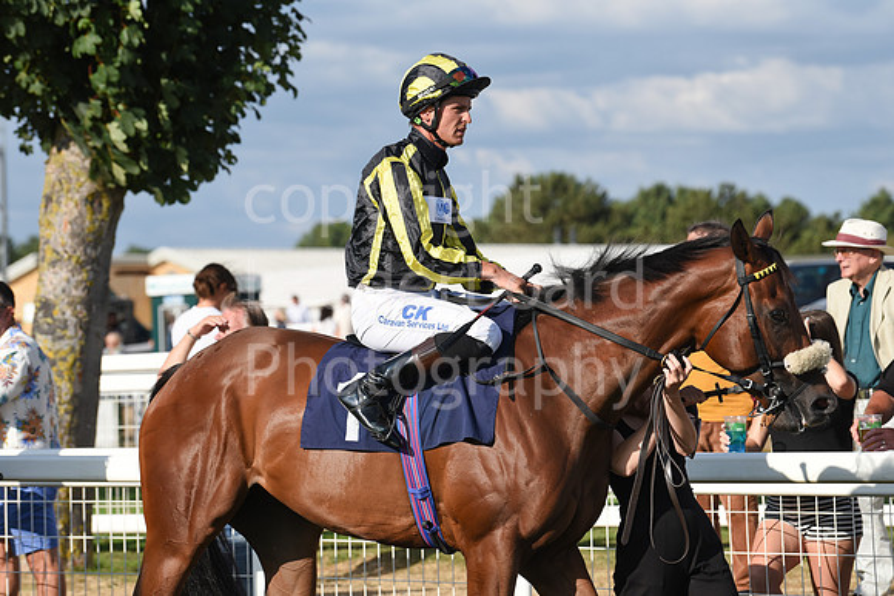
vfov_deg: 8.9
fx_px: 3850
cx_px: 447
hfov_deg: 13.2
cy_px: 298
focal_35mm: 155
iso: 500
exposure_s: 1/3200
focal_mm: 155
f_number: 5.6
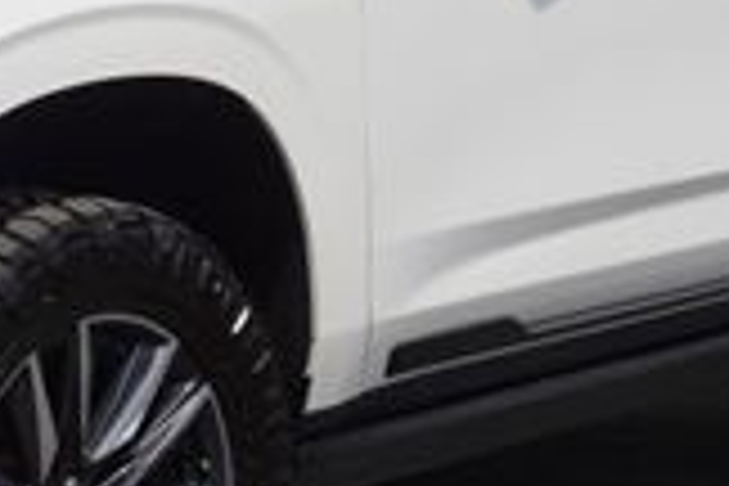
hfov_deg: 11.4
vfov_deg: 7.7
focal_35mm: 178
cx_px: 0
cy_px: 112
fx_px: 3604
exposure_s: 1/250
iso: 100
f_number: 11
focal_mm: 30
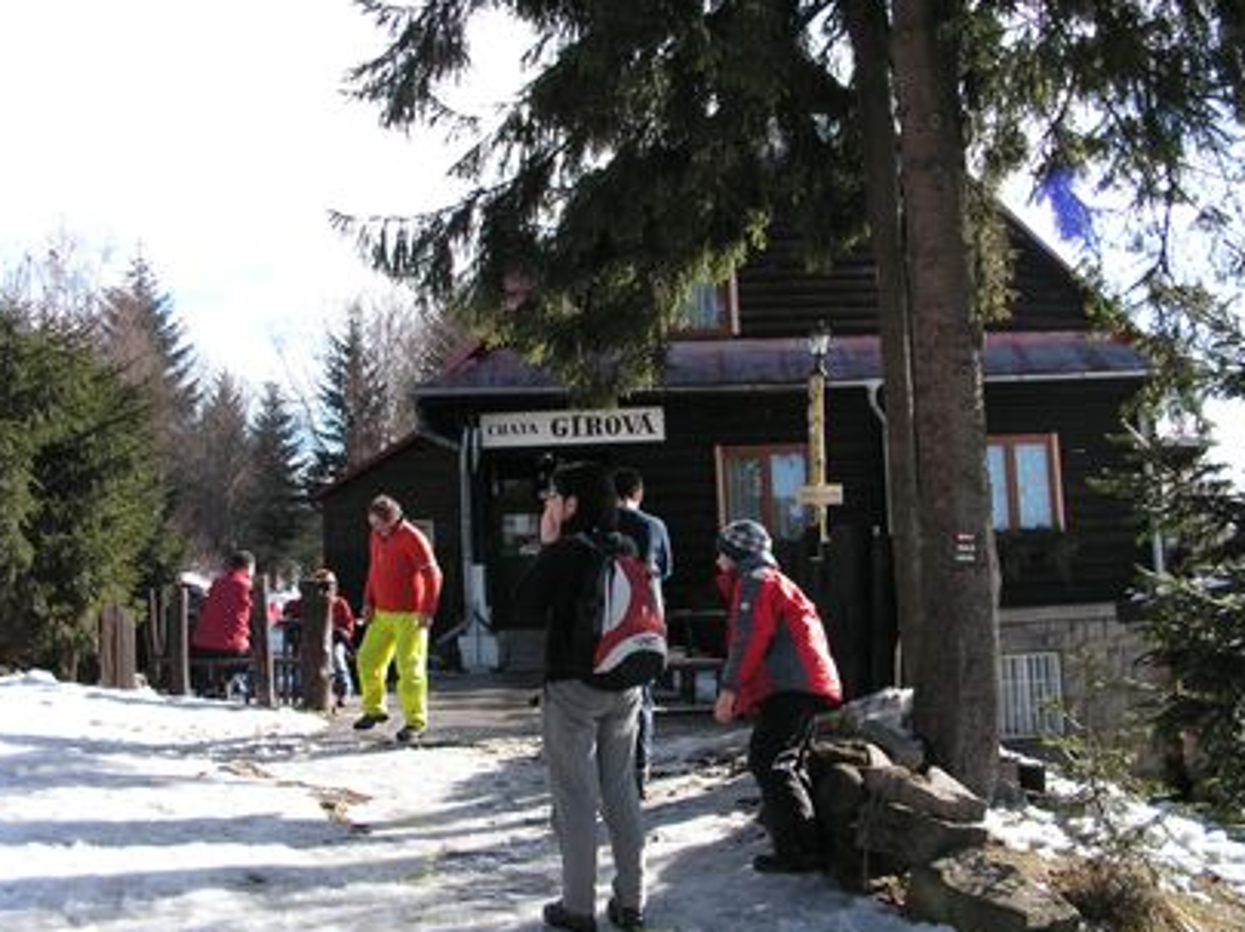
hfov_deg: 46.8
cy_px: 460
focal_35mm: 40
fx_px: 1437
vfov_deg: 35.9
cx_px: 646
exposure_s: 1/250
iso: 50
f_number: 3.2
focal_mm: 6
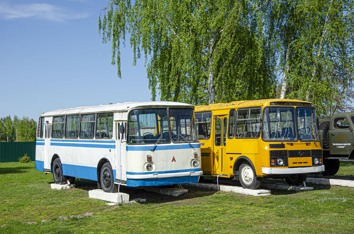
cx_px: 177
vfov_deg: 23.7
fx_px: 559
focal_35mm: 57
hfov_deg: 35.1
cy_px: 117
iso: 100
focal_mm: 38
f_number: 7.1
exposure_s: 1/500
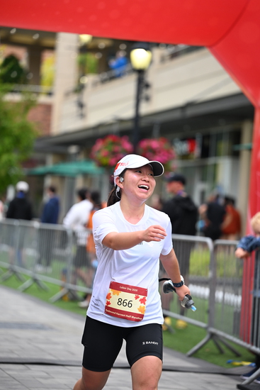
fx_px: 1245
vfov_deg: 17.8
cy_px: 195
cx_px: 130
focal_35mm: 115
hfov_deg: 11.9
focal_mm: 115
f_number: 2.8
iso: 640
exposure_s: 1/2000
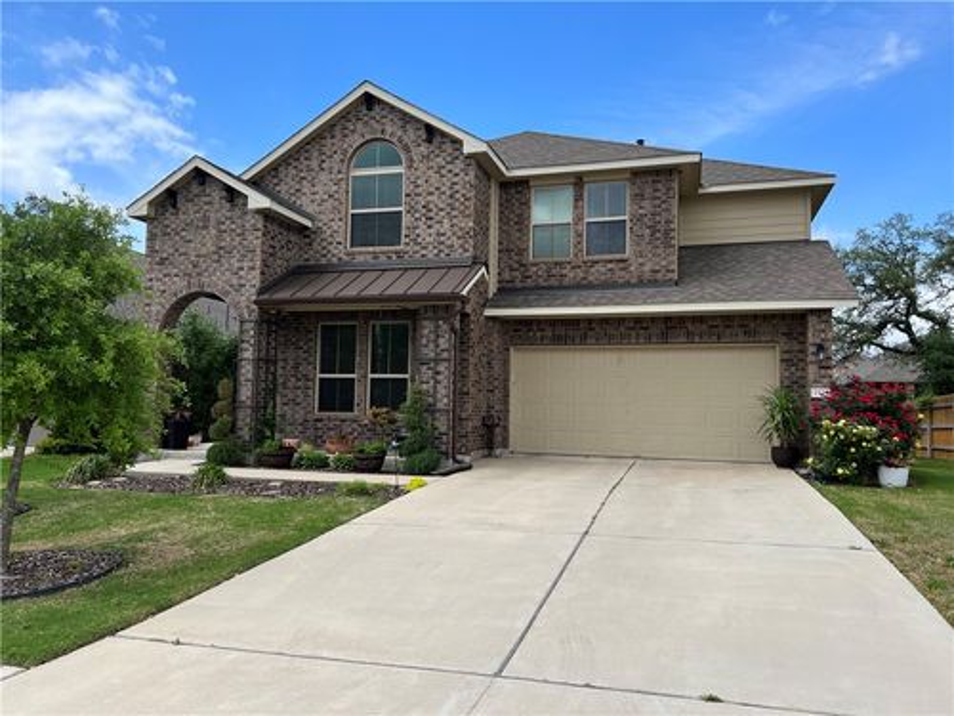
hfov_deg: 67.3
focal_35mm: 26
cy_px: 358
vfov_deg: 53.1
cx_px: 477
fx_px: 717
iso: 50
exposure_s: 1/2841
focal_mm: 5.7
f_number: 1.5
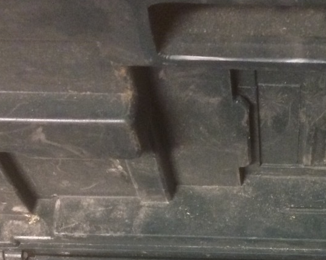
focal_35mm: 85
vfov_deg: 16.9
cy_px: 348
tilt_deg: -75.6
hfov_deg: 22.0
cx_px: 295
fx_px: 820
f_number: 2.2
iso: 400
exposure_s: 1/17
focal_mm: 4.15
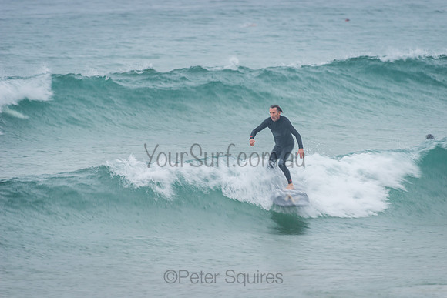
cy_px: 149
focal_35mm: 500
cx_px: 224
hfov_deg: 4.1
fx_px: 6209
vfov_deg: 2.8
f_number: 5.6
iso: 140
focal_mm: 500
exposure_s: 1/30
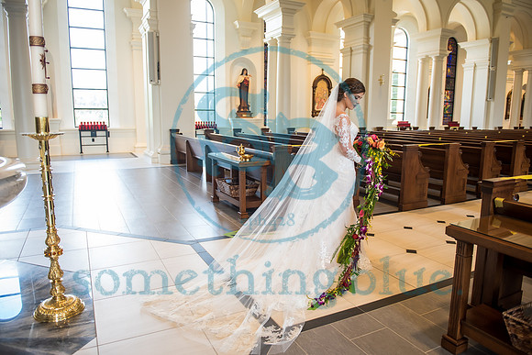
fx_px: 368
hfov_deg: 71.6
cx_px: 272
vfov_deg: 51.4
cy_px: 178
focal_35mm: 25
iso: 640
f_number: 2.8
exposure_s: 1/160
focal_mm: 24
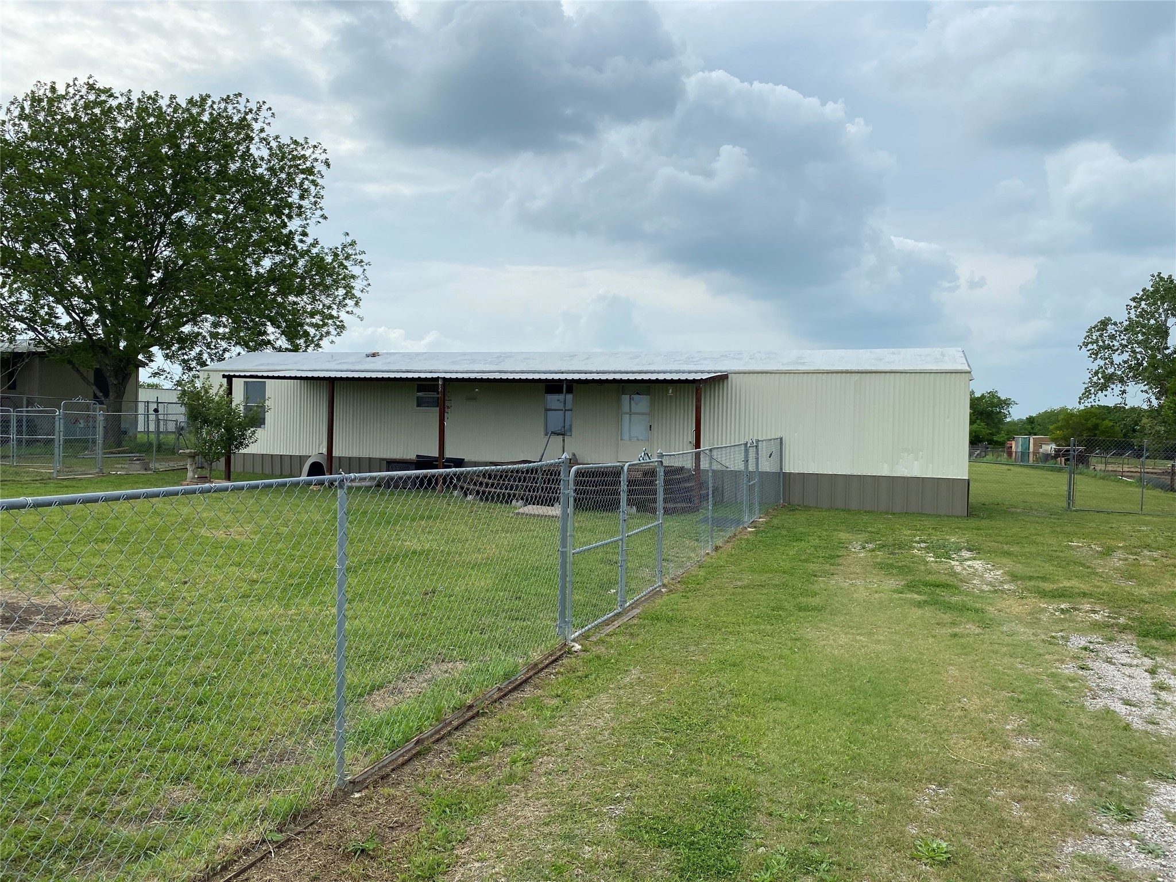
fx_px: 883
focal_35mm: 26
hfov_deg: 67.3
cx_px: 588
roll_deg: -0.3
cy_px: 441
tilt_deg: -0.5
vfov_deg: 53.1
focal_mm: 4.25
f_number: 1.8
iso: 32
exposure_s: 1/3040
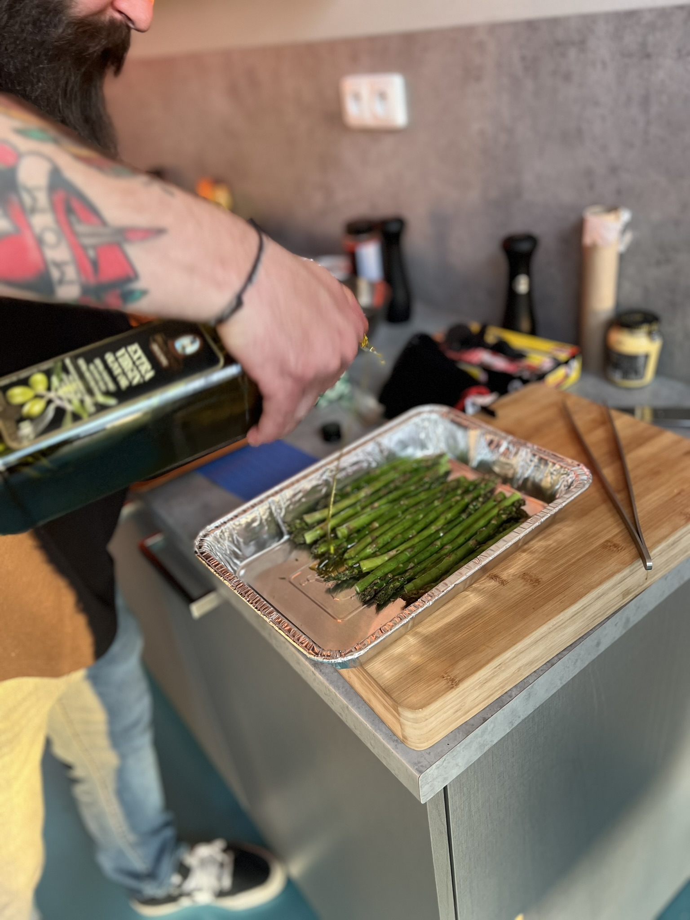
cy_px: 460
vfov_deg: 67.3
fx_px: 691
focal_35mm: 26
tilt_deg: -32.3
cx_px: 345
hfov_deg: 53.1
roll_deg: +9.7
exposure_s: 1/60
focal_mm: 5.7
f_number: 1.5
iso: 160
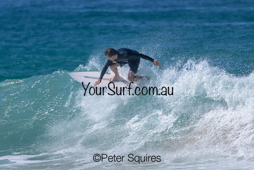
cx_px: 127
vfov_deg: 1.5
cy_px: 85
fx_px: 6351
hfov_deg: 2.3
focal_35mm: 900
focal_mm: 900
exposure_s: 1/2000
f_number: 11
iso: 640
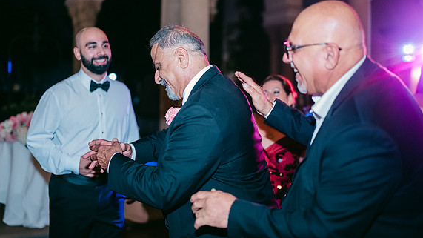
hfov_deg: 50.4
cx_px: 197
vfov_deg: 29.7
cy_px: 105
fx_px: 449
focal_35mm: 40
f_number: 1.2
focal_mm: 35
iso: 1600
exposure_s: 1/125
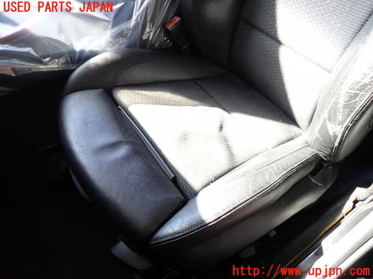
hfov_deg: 69.4
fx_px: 269
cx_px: 186
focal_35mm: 25
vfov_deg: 54.9
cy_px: 140
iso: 100
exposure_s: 1/60
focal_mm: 4.5
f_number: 2
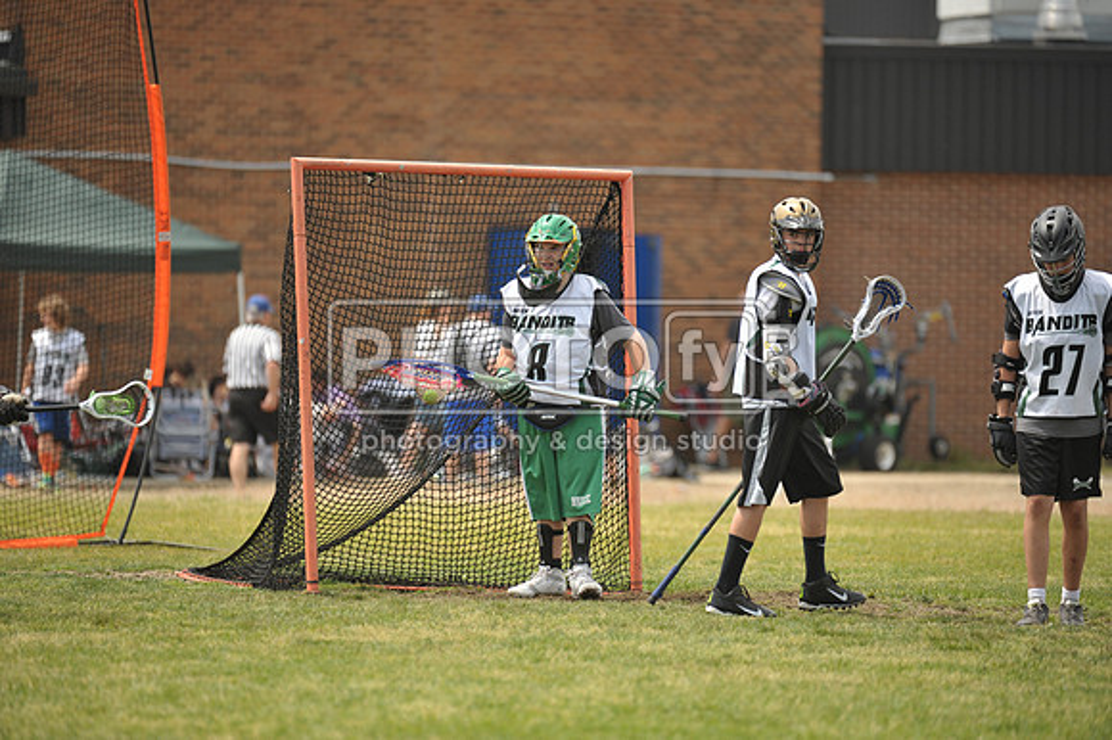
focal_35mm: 340
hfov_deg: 6.1
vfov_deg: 4.0
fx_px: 10496
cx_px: 556
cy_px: 370
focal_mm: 340
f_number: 4
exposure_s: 1/2500
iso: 800
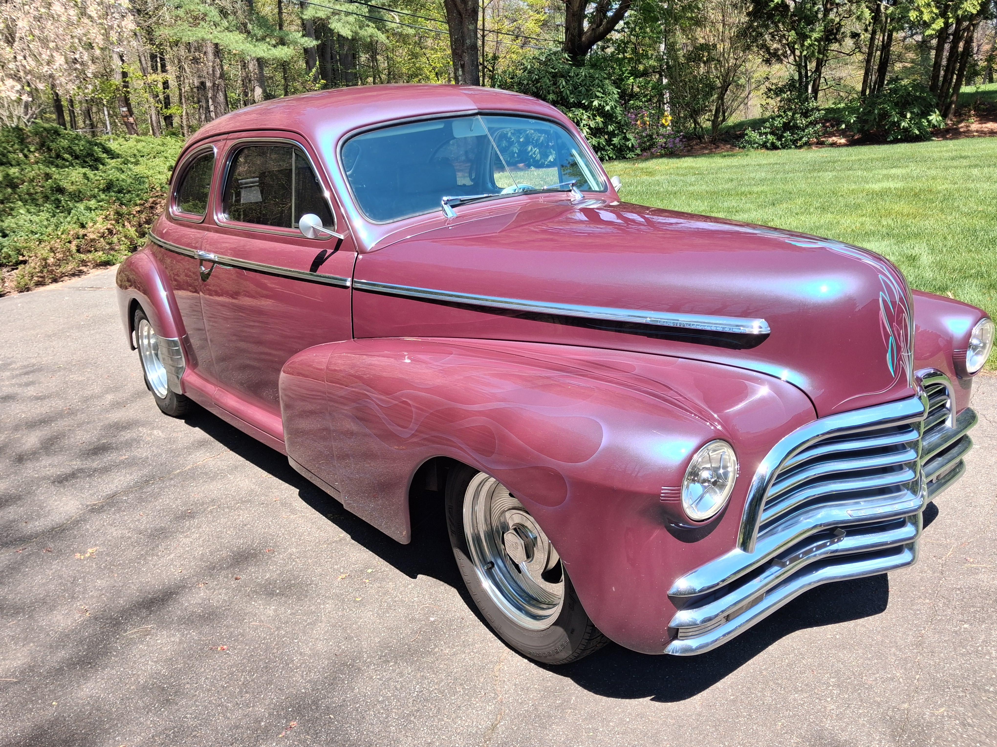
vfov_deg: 51.4
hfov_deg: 65.3
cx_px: 498
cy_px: 374
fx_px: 778
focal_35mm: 27
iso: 25
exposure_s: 1/196
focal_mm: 4
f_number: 1.8
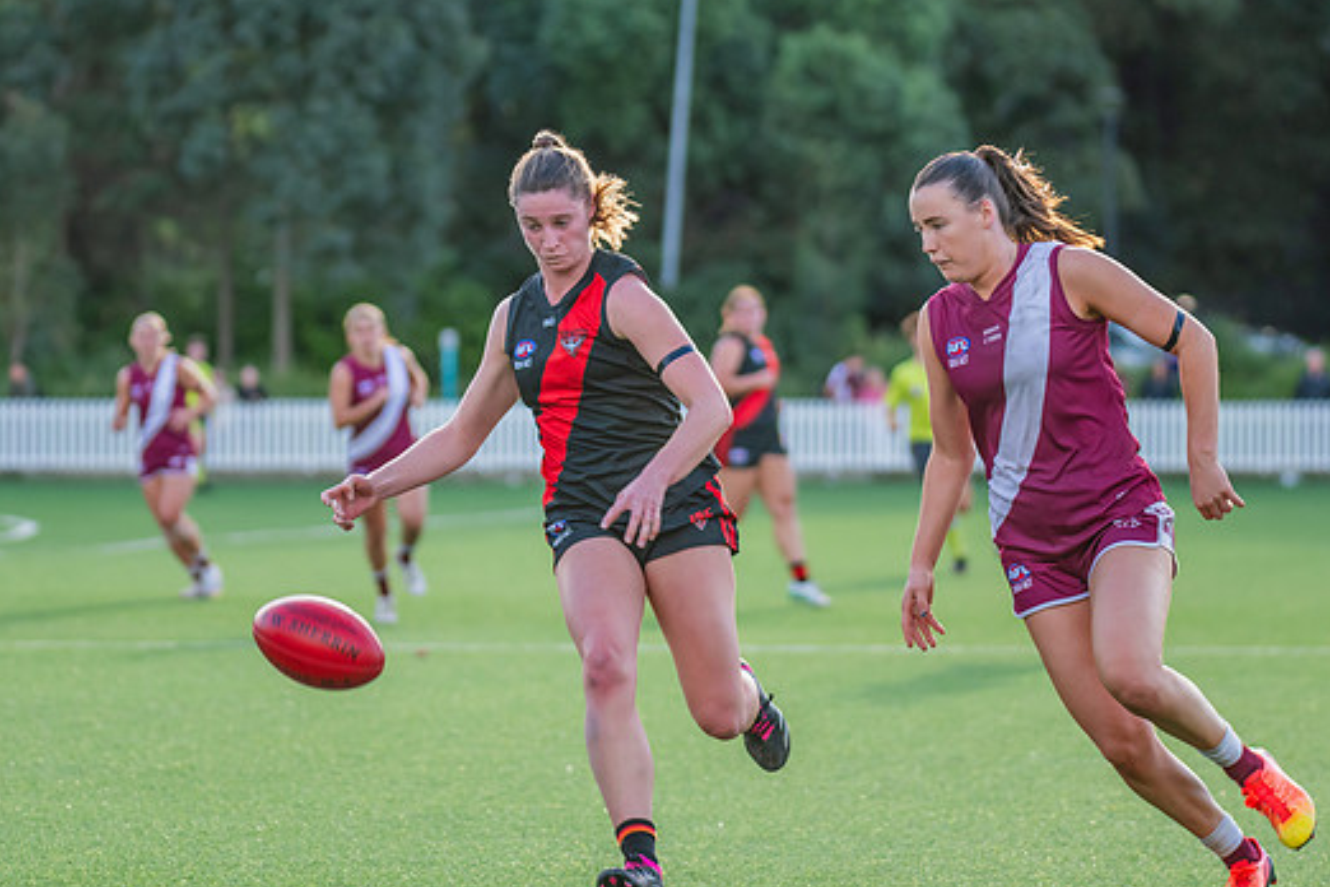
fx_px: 8312
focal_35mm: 225
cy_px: 383
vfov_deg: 6.1
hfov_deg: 9.1
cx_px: 627
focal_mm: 170
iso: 800
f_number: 4
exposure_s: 1/800
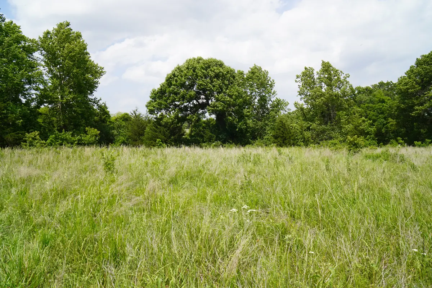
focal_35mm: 24
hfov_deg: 73.7
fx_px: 288
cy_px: 144
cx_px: 216
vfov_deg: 53.1
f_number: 9
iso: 100
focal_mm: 16
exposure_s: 1/125
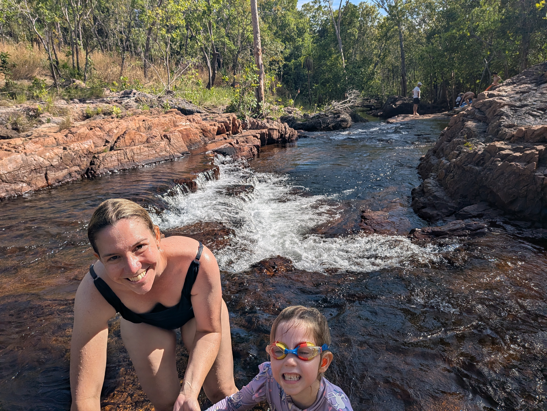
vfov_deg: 56.8
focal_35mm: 24
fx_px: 379
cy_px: 206
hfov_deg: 71.6
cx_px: 274
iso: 26
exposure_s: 1/1754
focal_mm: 4.53
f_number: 1.7
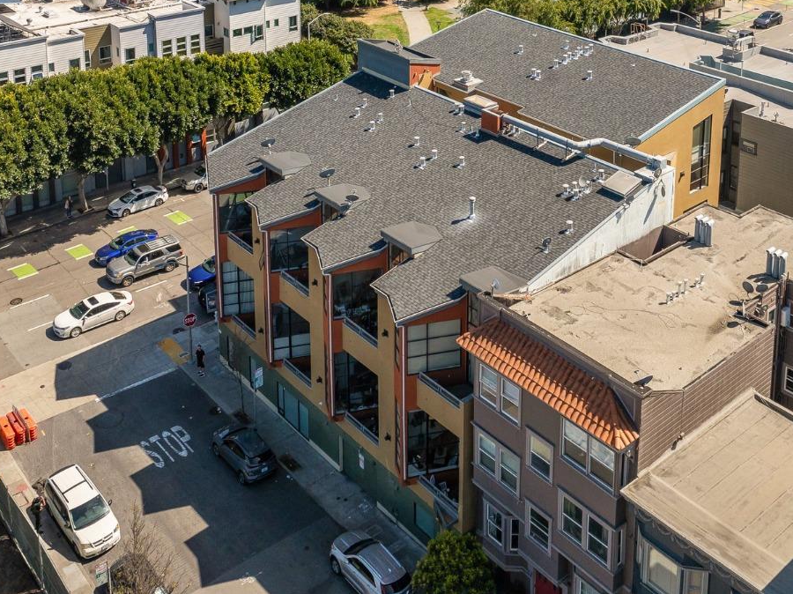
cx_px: 453
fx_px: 916
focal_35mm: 40
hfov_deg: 46.7
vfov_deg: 34.8
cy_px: 118
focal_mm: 12.29
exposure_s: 1/160
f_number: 2.8
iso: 130
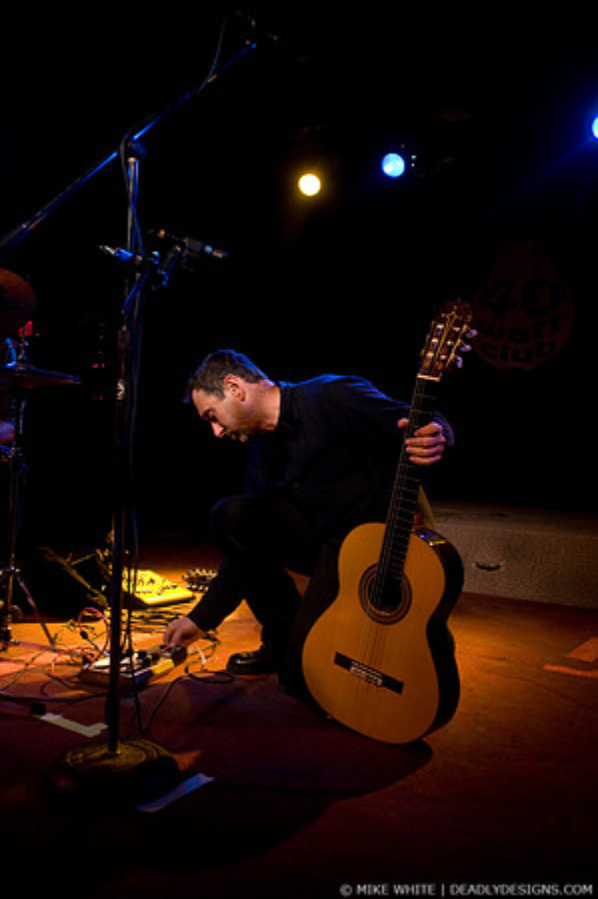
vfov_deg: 62.0
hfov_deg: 43.5
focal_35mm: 30
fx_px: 749
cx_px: 299
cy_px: 450
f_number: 2.8
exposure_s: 1/60
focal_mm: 20
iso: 800
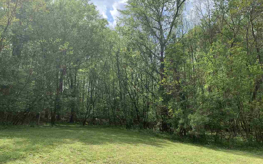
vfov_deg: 44.5
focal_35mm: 28
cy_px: 78
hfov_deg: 66.5
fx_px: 201
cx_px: 130
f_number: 1.8
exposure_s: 1/1136
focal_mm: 4.25
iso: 25
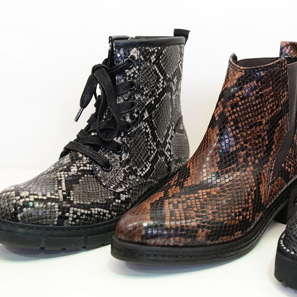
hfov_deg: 30.8
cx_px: 205
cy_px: 158
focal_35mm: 55
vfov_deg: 31.1
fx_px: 534
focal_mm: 38
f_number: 5.6
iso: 200
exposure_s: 1/30
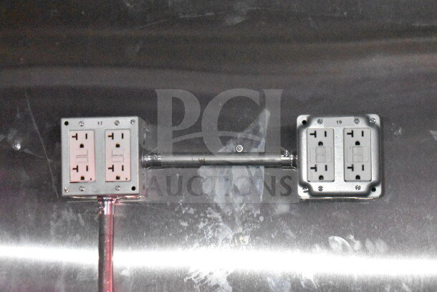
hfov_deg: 24.6
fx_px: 1002
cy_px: 146
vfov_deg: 16.6
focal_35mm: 82
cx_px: 218
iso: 25600
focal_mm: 55
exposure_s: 1/60
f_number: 5.6
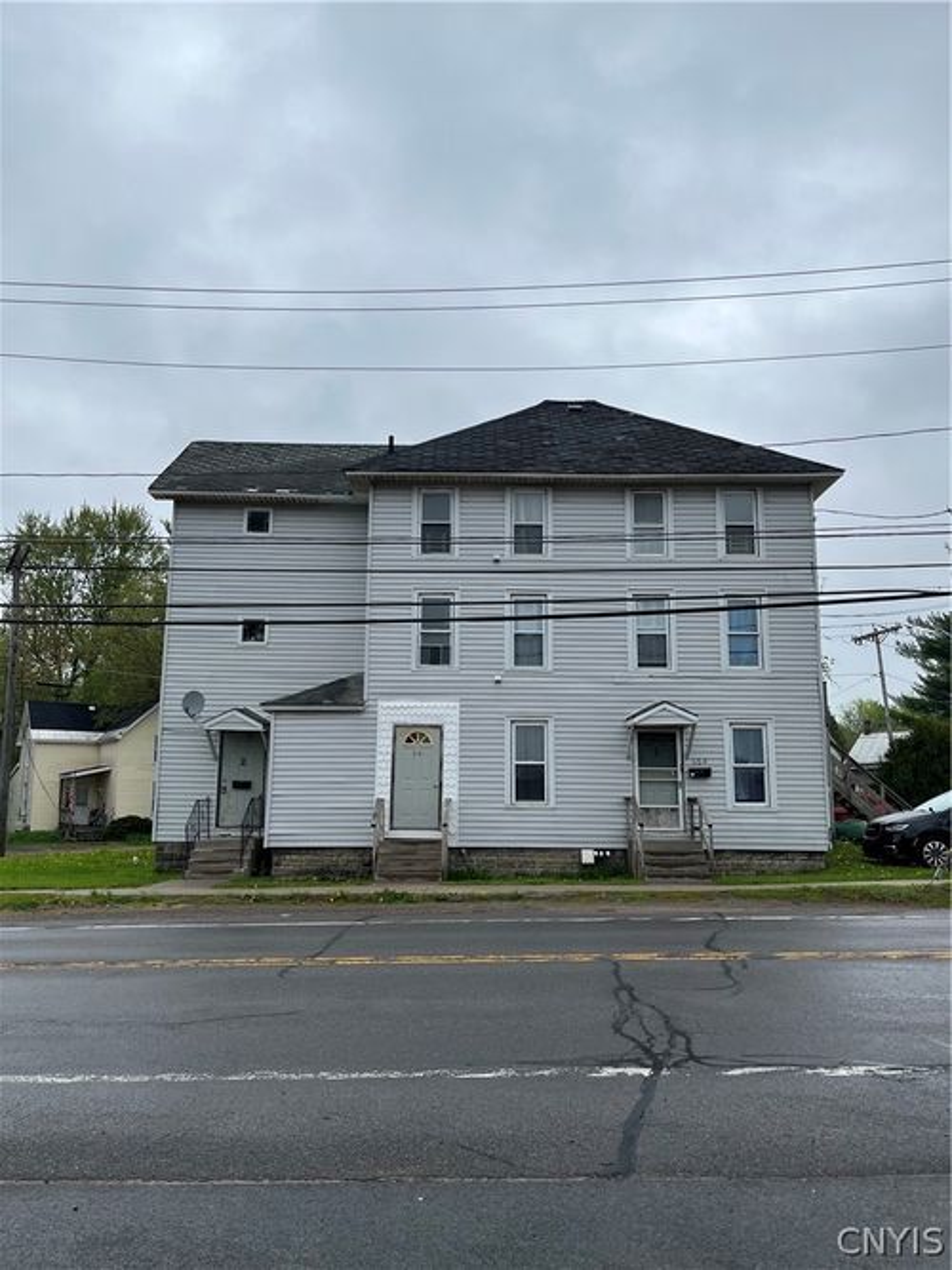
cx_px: 476
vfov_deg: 67.3
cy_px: 635
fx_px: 954
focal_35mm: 26
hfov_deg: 53.0
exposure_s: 1/1695
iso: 50
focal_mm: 5.1
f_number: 1.6
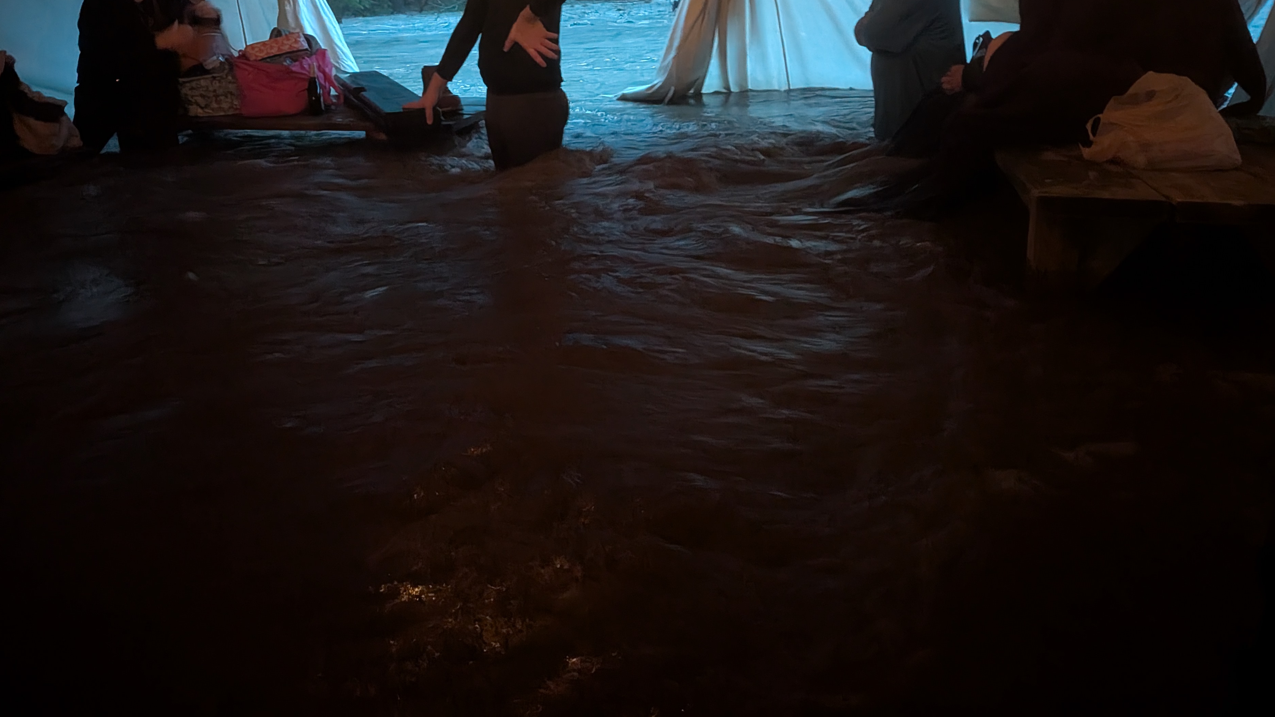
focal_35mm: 28
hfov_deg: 67.9
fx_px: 947
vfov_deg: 40.7
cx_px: 665
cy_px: 210
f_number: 1.7
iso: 1973
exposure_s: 1/14.9
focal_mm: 4.53
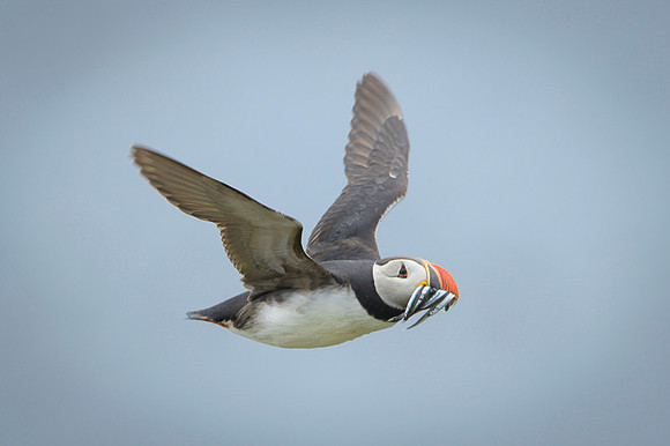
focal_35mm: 938
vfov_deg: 1.5
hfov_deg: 2.2
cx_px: 239
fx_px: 17450
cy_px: 241
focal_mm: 500
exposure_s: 1/800
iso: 800
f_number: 4
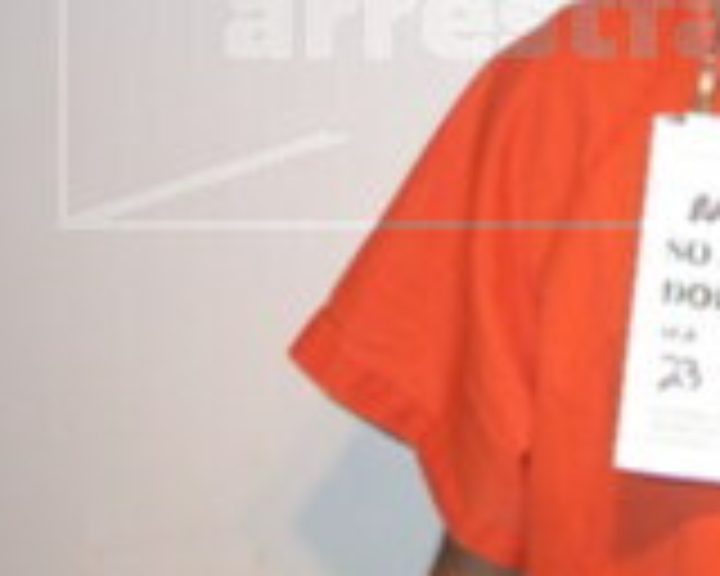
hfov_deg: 16.5
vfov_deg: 13.3
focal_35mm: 114
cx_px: 736
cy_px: 7
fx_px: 2429
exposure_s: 1/60.9
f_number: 2.9
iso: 100
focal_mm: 11.3
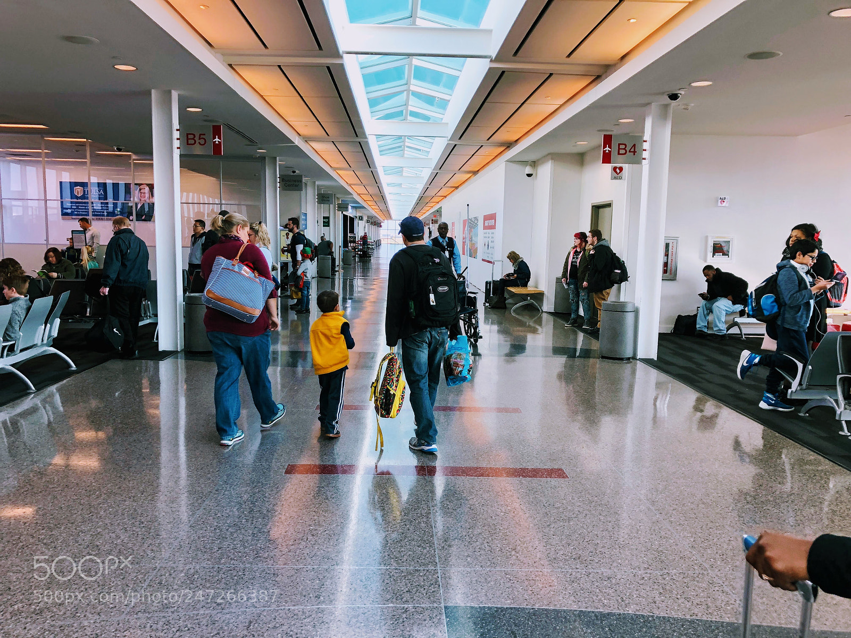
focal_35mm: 29
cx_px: 426
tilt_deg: -7.2
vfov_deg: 48.2
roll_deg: -1.2
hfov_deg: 61.7
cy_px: 319
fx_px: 713
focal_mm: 3.99
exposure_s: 1/120
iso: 32
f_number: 1.8
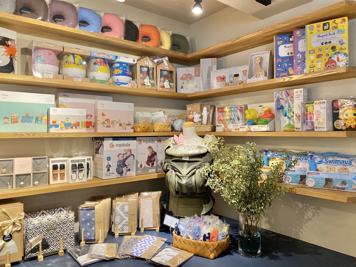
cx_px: 178
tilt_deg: +0.4
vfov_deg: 53.1
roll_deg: +0.3
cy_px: 134
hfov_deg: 67.3
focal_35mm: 26
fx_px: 267
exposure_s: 1/50
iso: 100
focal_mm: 4.25
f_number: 1.8
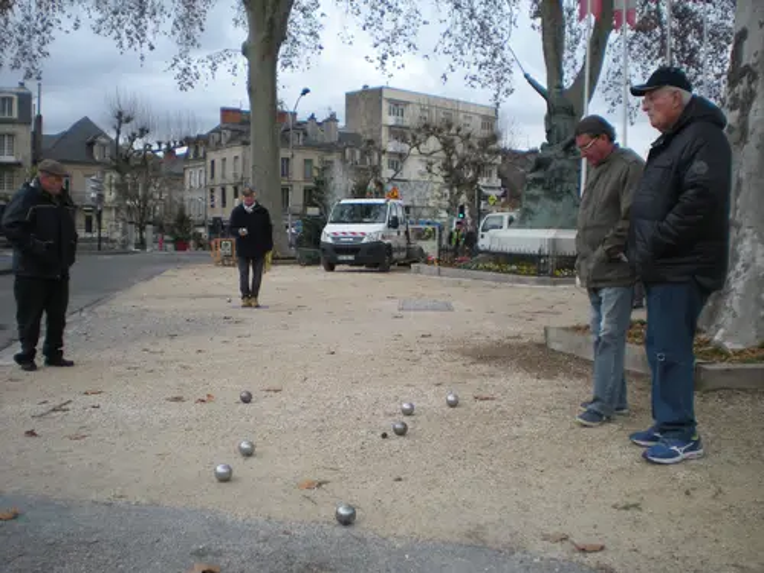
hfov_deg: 49.0
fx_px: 839
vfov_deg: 37.7
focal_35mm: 38
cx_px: 382
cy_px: 286
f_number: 3.1
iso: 64
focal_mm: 6.3
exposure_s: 1/86
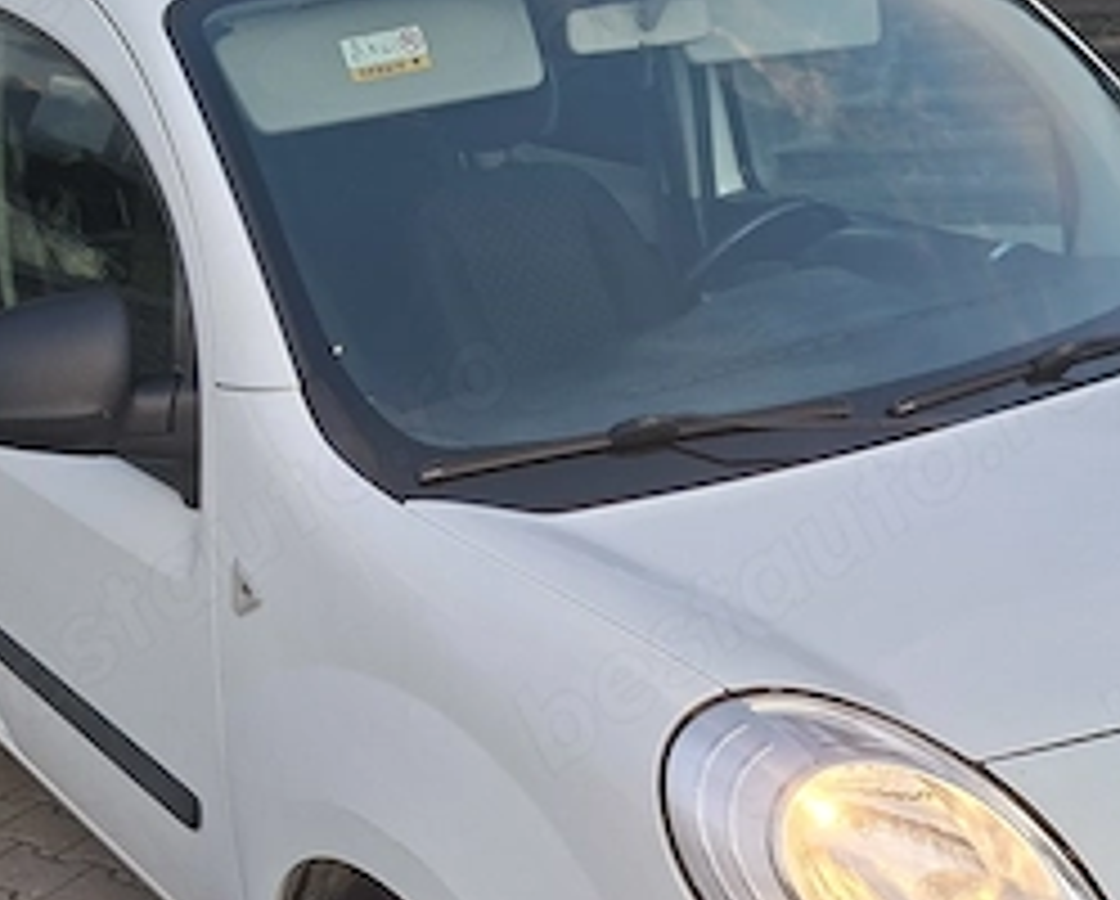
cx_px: 571
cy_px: 608
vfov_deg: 28.0
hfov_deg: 34.7
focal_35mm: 54
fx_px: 1793
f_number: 1.8
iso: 80
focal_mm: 5.54
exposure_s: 1/100
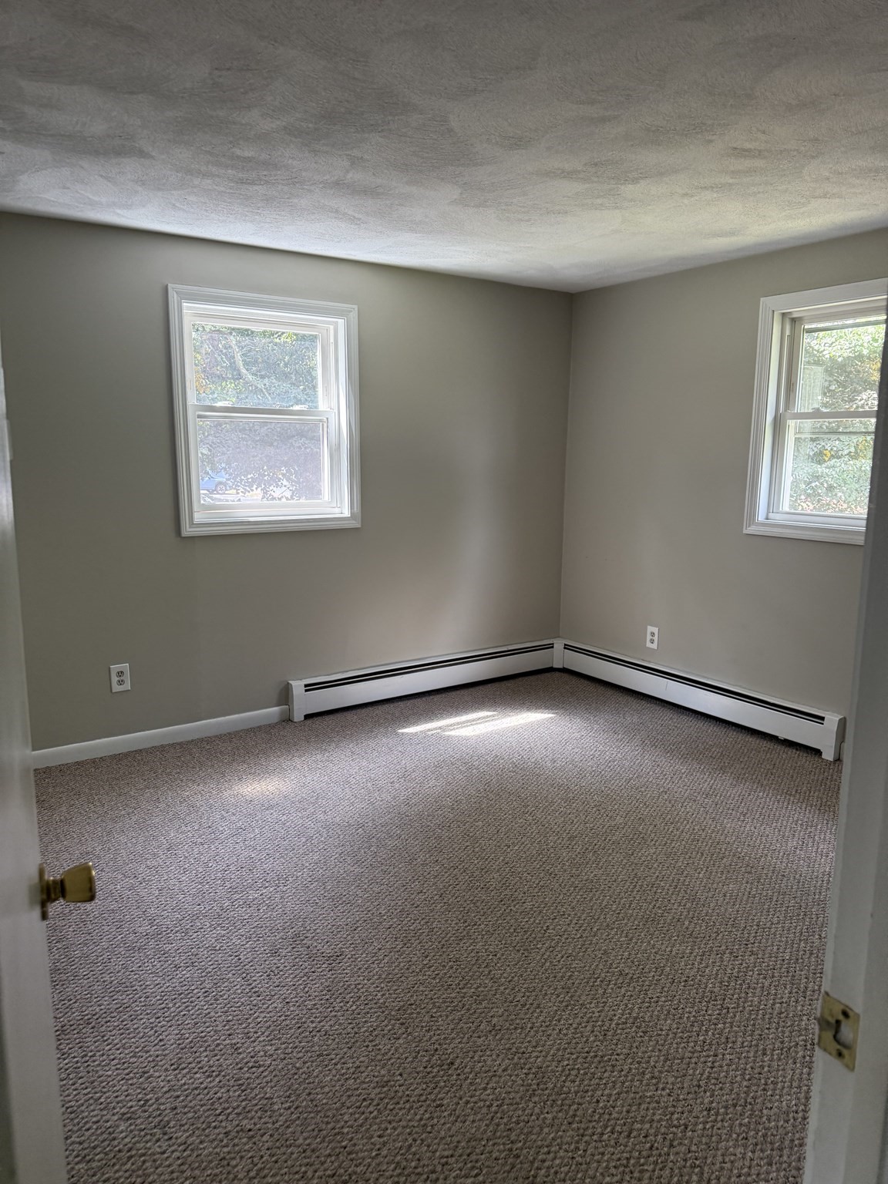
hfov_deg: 56.8
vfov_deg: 71.6
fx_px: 821
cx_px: 444
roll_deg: -0.1
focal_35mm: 24
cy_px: 592
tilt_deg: -8.9
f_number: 1.78
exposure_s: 1/98
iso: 200
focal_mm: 6.76
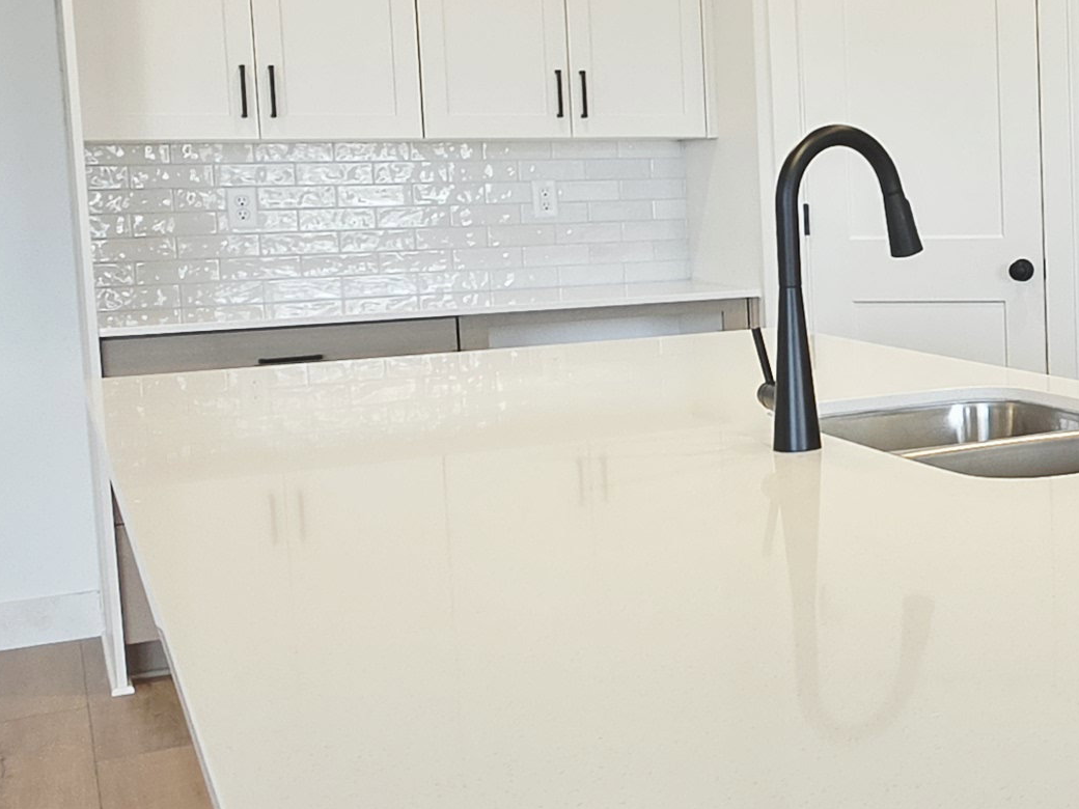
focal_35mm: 50
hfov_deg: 32.7
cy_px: 326
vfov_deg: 29.0
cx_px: 1234
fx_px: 1559
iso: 80
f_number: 1.9
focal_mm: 2.2
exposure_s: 1/120
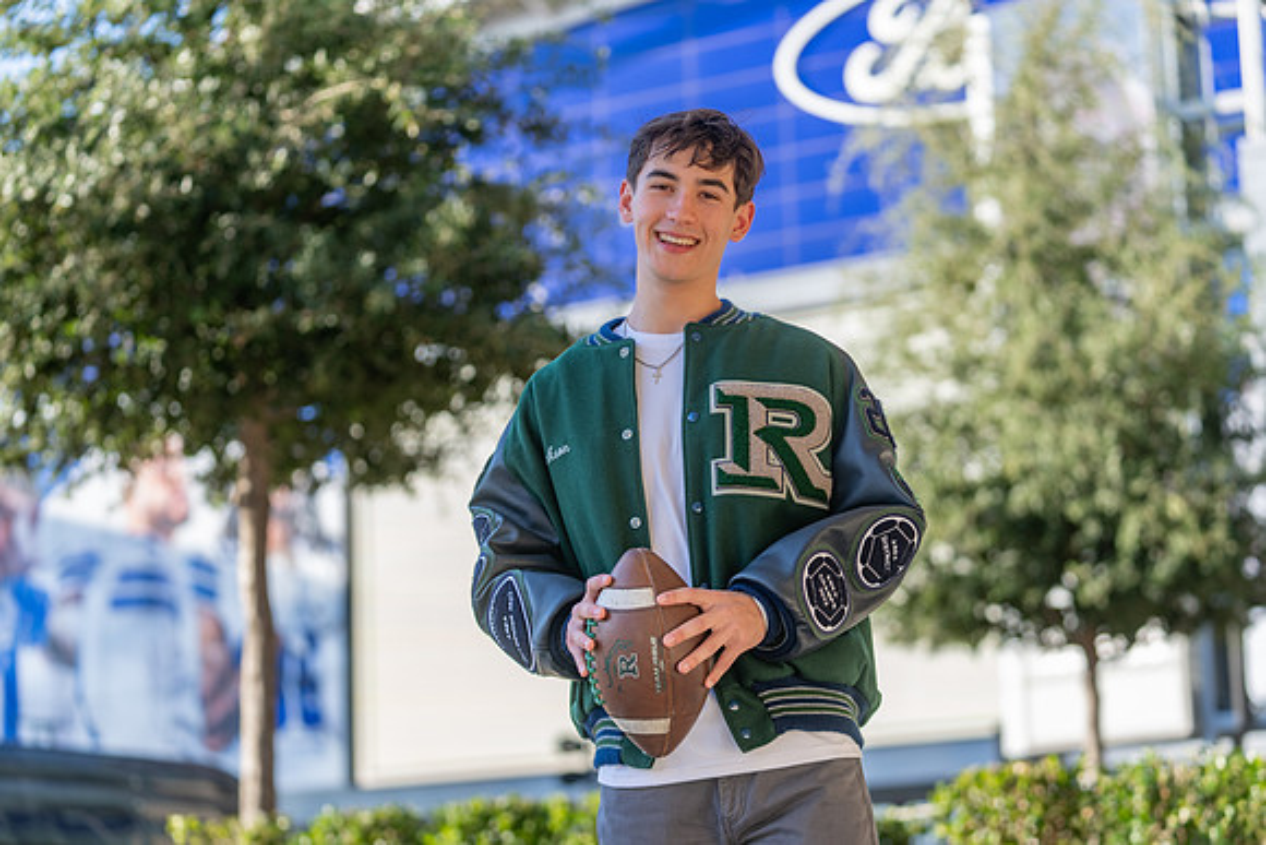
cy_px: 422
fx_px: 2884
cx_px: 633
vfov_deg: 16.7
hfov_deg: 24.8
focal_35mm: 82
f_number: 2.8
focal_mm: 82
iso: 160
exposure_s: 1/500
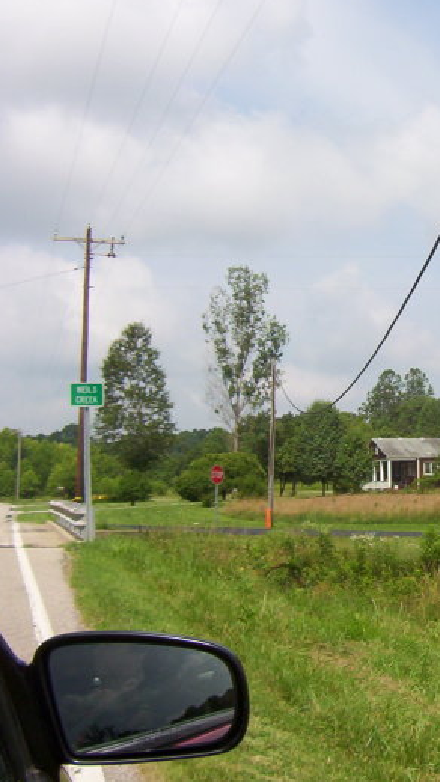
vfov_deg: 39.2
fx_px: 1099
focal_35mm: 53
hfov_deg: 22.0
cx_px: 419
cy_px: 390
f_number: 5.24
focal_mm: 5.54
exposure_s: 1/759
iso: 100
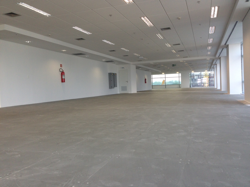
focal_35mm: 33
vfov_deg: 42.9
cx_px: 125
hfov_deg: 55.4
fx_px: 238
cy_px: 94
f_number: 2.4
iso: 80
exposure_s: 1/120
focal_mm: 4.13
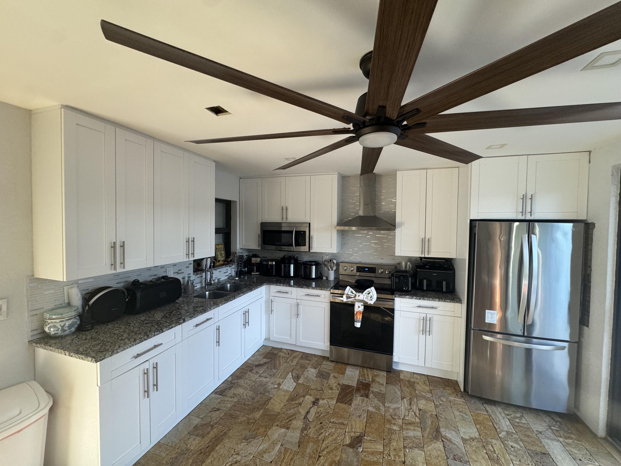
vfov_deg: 85.7
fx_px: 251
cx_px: 310
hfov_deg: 102.1
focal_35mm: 14
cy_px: 233
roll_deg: -1.1
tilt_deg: -0.9
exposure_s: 1/99
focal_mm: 2.22
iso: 200
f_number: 2.2
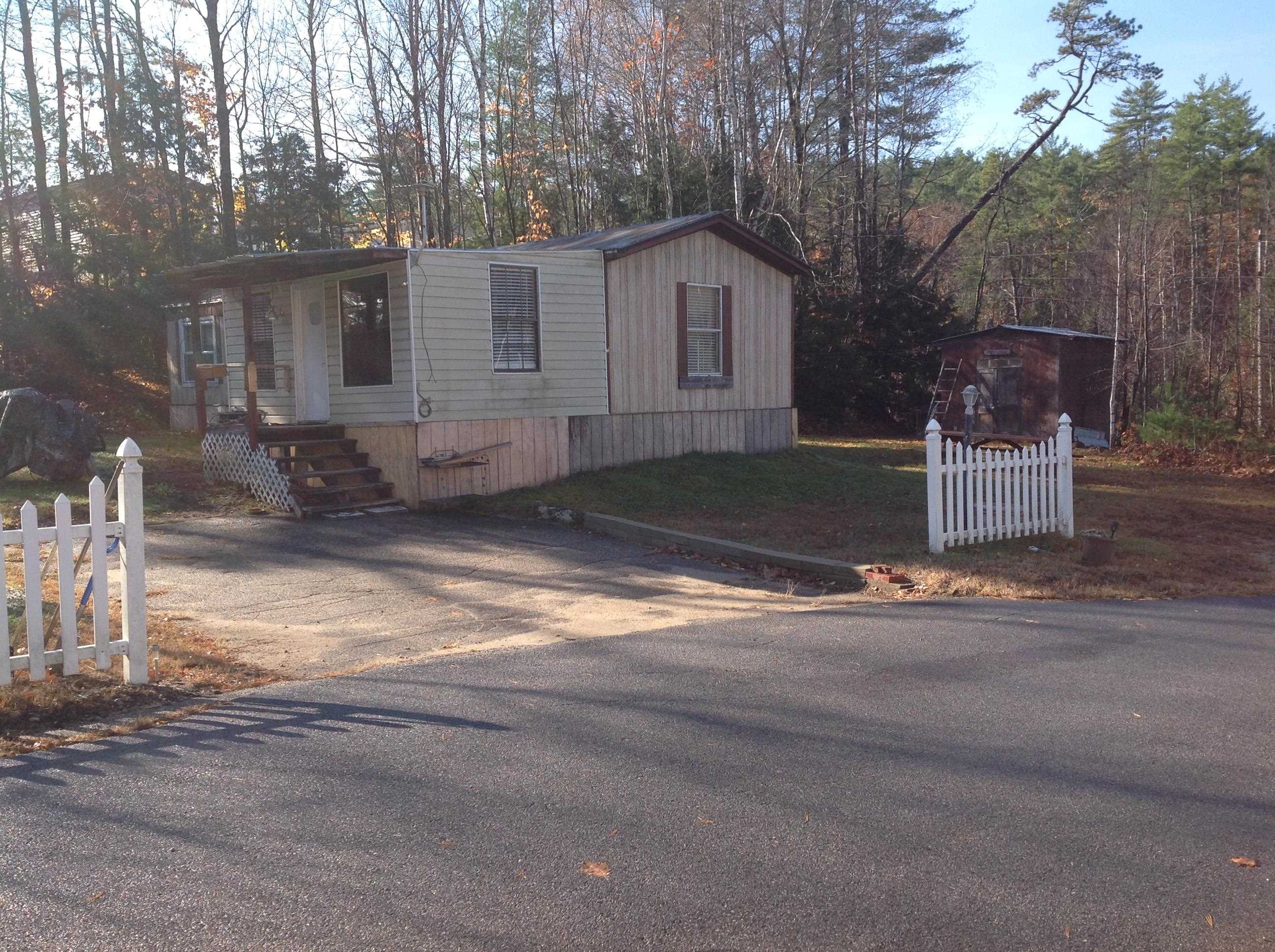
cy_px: 476
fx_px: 1287
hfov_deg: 52.7
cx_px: 638
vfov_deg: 40.6
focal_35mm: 35
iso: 50
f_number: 2.4
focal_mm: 4.28
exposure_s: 1/617
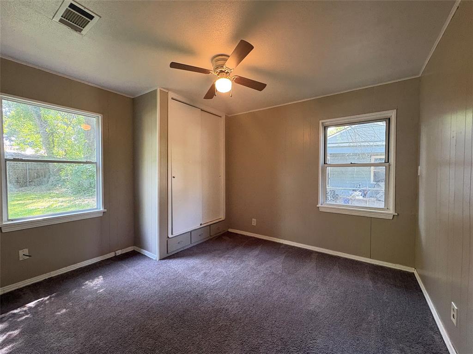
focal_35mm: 14
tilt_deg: -0.5
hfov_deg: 102.1
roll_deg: +0.1
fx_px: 191
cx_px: 236
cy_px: 177
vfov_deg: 85.7
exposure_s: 1/60
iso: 320
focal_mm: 2.22
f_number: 2.2
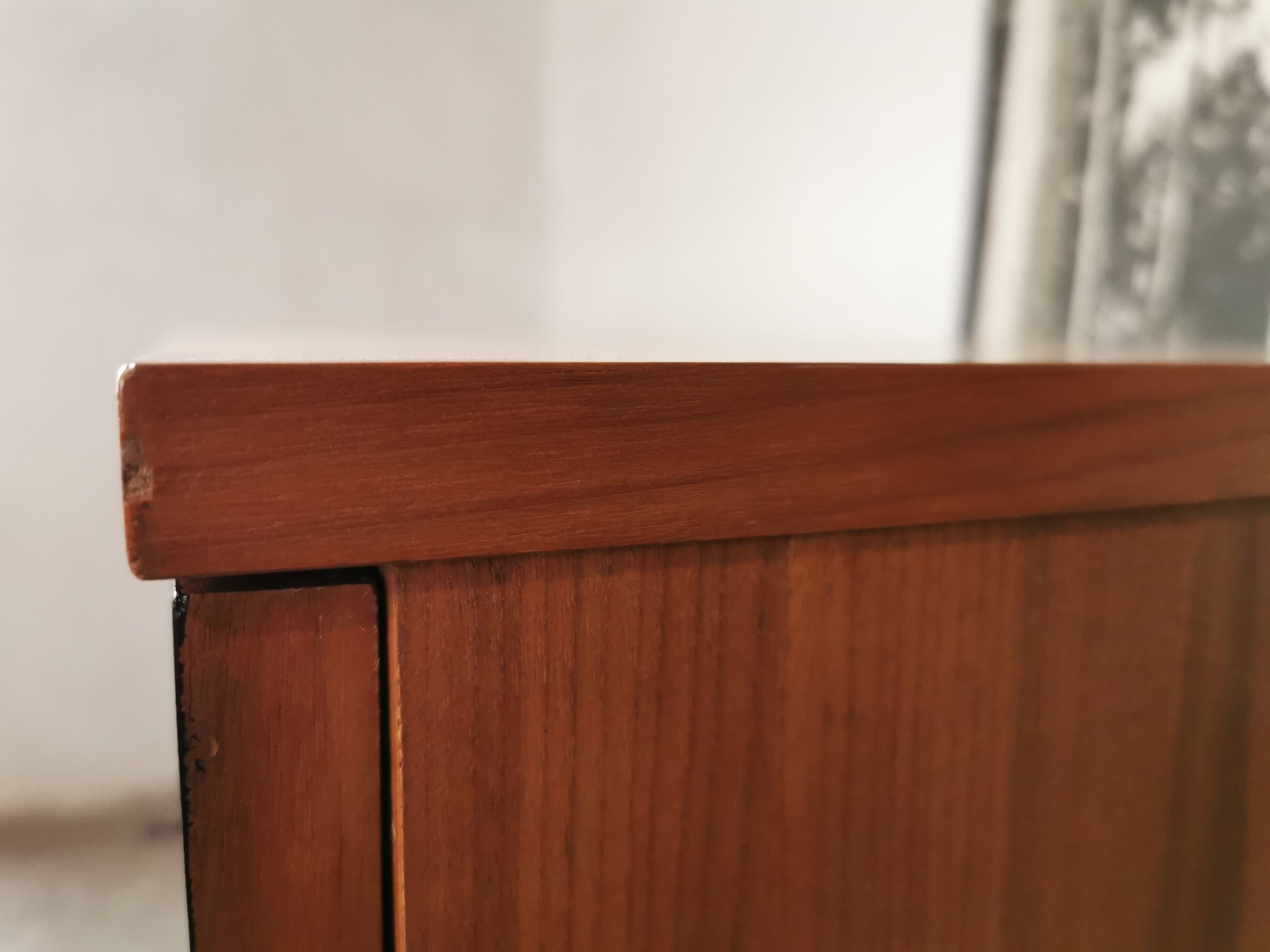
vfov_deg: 51.4
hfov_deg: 65.3
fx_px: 991
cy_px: 476
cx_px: 635
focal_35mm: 27
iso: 320
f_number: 1.6
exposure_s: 1/40
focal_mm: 5.56
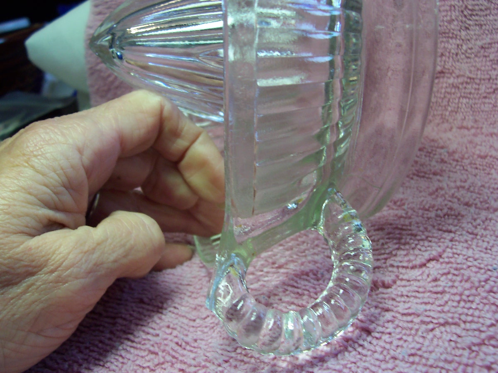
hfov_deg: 50.1
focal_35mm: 37
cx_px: 249
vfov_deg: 38.7
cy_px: 186
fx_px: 532
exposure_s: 1/45
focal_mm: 5.6
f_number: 2.8
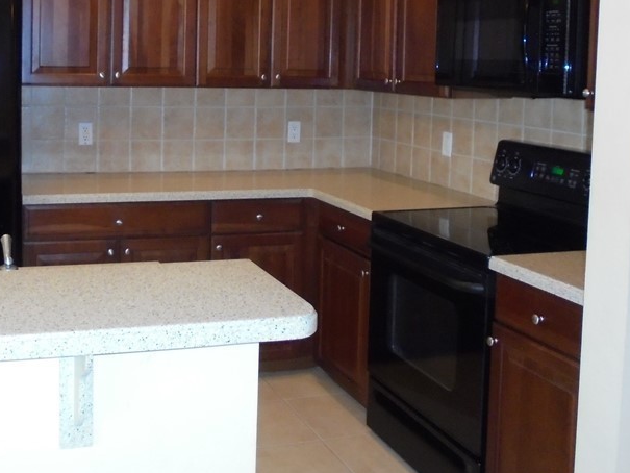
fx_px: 801
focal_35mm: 44
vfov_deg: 32.1
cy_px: 100
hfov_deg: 41.9
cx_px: 173
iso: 400
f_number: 3.5
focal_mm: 4.6
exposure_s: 1/30
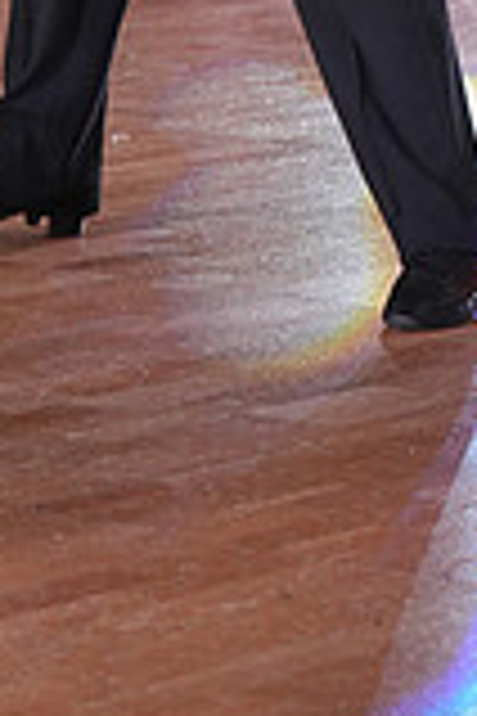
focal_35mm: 256
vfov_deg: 7.9
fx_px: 5088
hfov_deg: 5.4
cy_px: -401
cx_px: 335
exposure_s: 1/400
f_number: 5.6
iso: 2000
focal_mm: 70
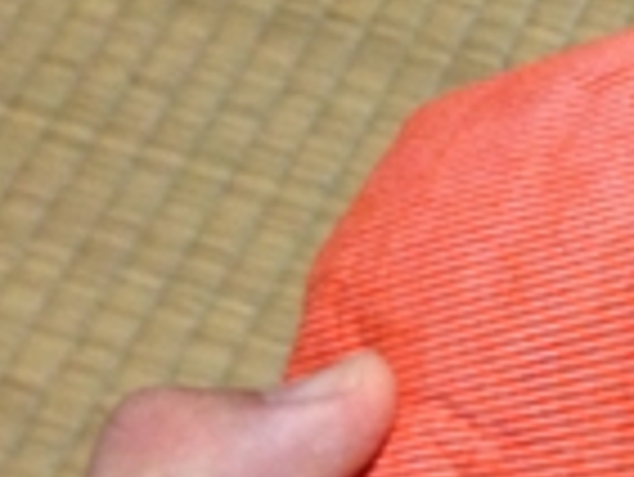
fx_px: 2566
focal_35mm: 140
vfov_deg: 10.6
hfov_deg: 13.2
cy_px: 284
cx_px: 998
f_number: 2.4
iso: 320
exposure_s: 1/20
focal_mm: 4.13
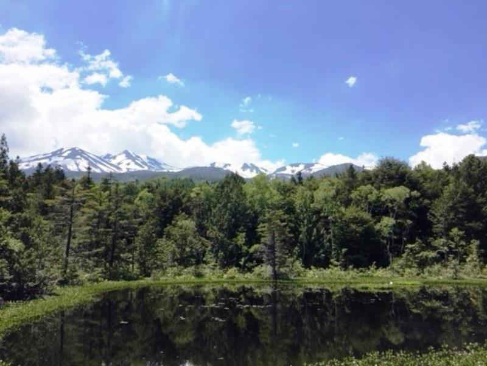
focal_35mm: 29
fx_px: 408
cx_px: 244
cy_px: 183
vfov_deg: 48.2
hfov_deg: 61.7
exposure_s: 1/2198
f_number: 2.2
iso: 25
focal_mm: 4.15
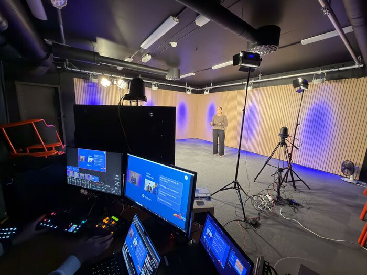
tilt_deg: -10.2
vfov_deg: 85.7
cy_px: 138
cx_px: 184
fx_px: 148
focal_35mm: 14
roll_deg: -1.5
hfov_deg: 102.1
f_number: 2.2
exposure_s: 1/24
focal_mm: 2.22
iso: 400
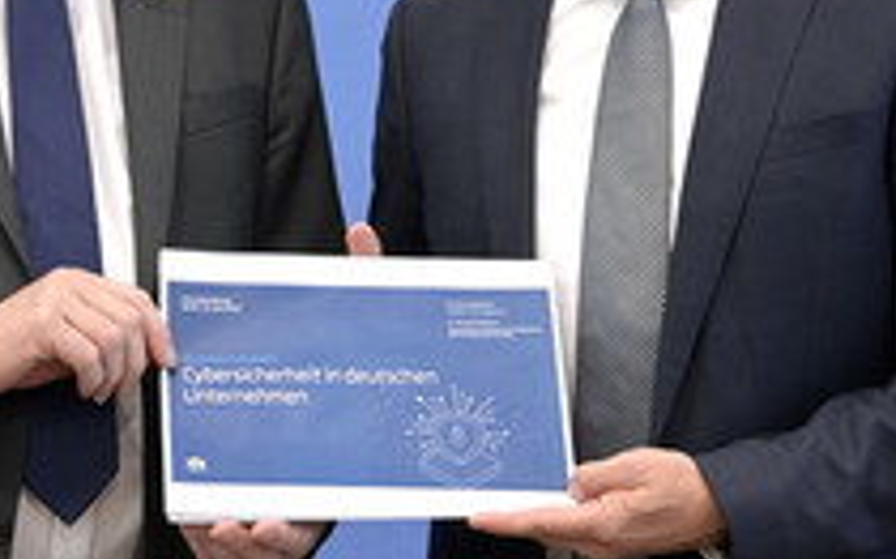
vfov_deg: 12.4
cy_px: 107
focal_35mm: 105
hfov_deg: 19.8
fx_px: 2563
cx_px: 297
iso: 4000
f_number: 5.6
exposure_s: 1/400
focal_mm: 48
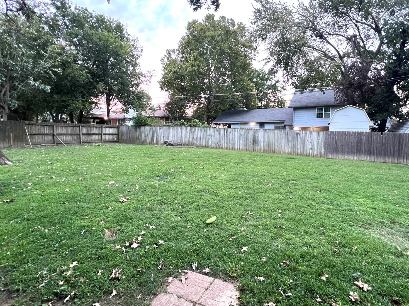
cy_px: 150
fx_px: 201
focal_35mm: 17
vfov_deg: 74.7
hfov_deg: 90.6
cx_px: 230
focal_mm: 1.57
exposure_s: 1/60
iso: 500
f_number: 1.8
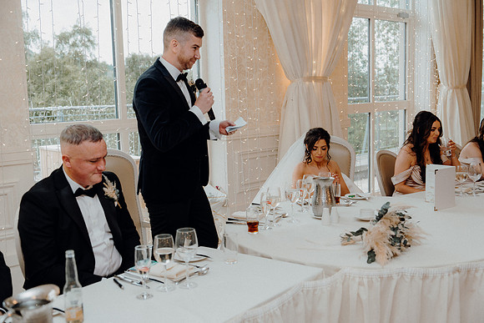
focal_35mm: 43
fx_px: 578
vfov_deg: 31.2
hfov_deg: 45.4
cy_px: 162
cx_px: 242
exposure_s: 1/160
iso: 800
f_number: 3.5
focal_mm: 43
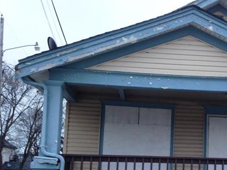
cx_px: 200
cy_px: 133
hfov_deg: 31.3
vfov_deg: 24.4
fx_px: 387
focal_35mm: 59
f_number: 2.4
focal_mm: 4.12
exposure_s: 1/24
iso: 50
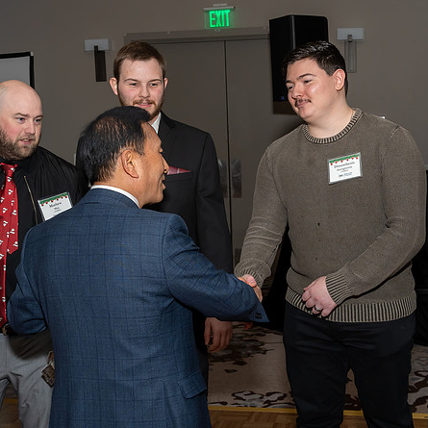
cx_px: 272
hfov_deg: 28.9
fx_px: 825
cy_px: 176
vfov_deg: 29.0
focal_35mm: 59
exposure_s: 1/250
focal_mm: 26
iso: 400
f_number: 6.3
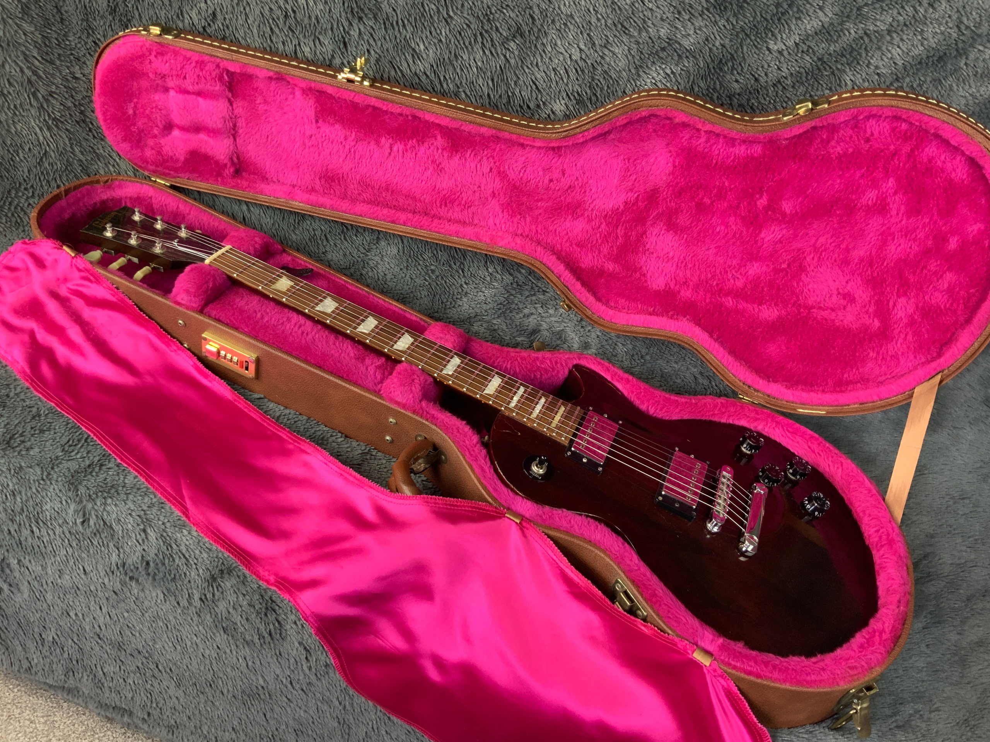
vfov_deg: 48.2
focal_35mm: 29
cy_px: 371
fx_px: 829
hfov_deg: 61.7
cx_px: 495
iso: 64
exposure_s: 1/50
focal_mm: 3
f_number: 1.8
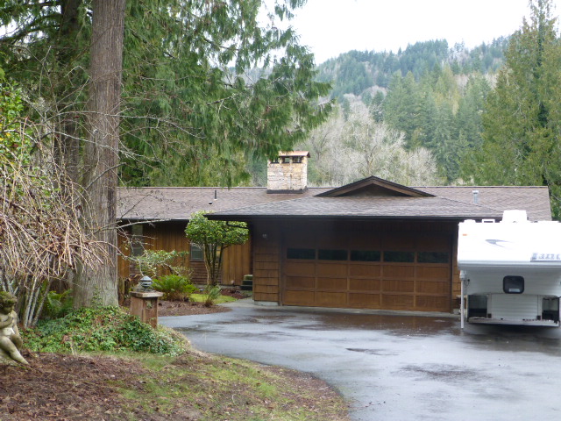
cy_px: 210
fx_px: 827
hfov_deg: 37.5
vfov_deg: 28.6
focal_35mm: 51
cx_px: 280
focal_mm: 9
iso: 160
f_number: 4.4
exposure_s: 1/60
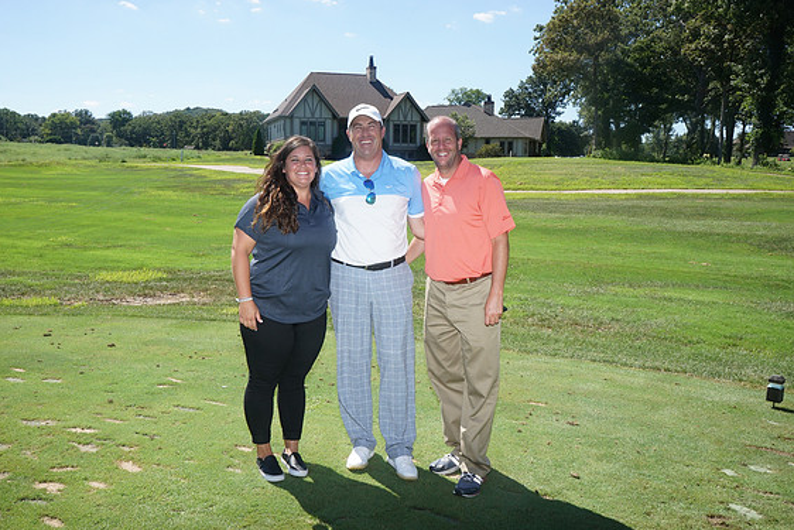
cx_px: 386
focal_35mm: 33
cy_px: 272
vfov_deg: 40.0
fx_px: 728
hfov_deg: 57.2
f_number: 18
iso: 800
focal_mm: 32
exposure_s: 1/250
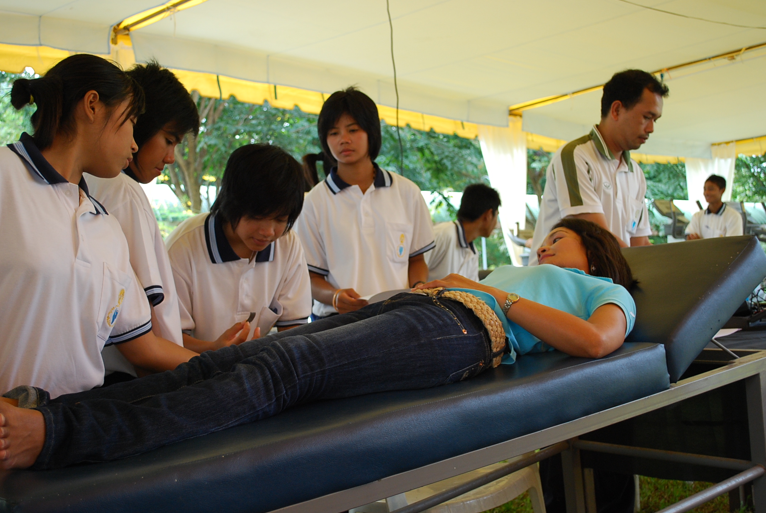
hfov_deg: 43.5
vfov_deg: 30.0
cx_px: 368
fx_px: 959
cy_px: 262
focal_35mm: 45
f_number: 4.5
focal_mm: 28
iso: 400
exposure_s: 1/200
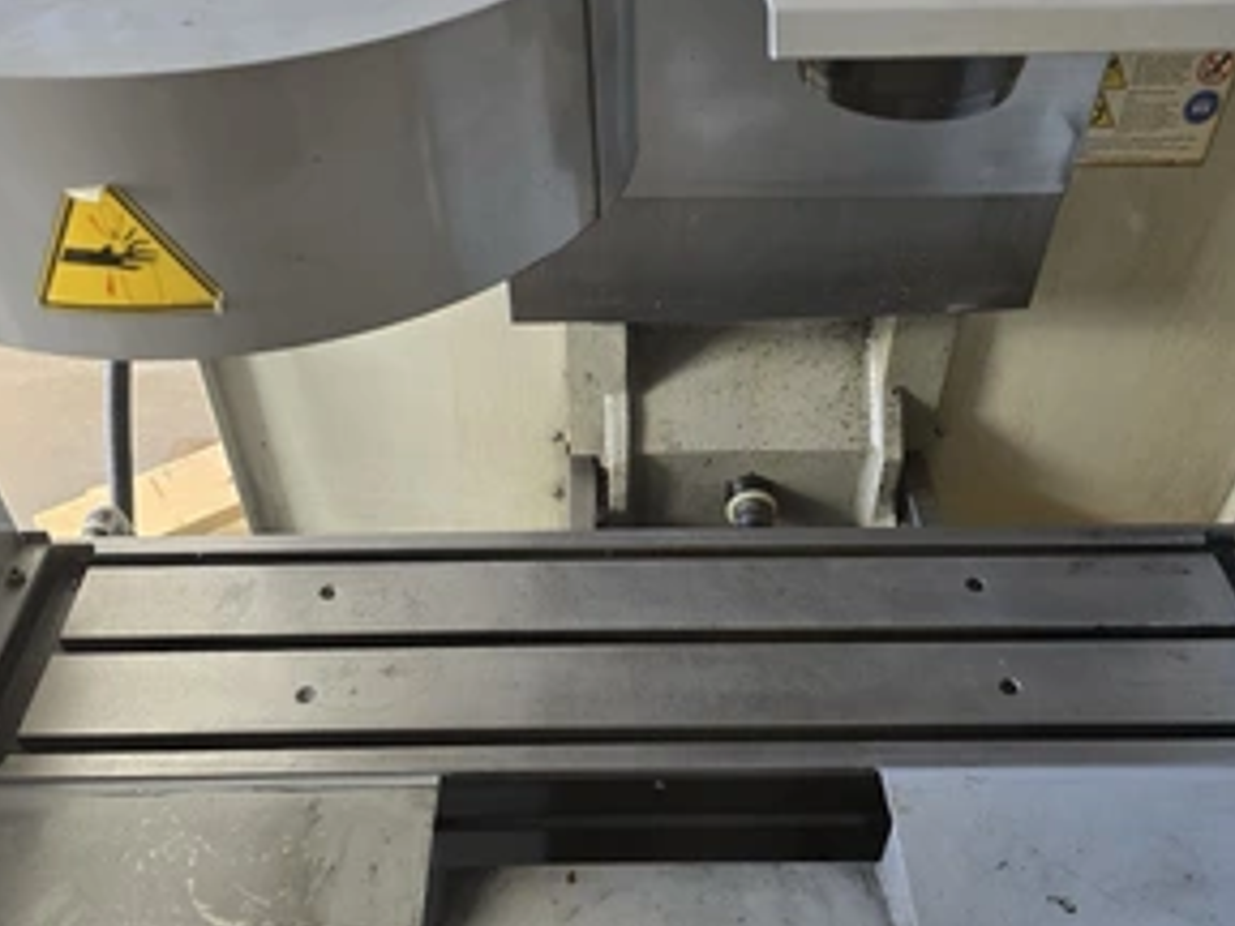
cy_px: 450
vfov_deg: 44.2
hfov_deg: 56.8
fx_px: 1142
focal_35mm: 32
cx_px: 600
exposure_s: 1/180
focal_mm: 6.3
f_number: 1.7
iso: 160
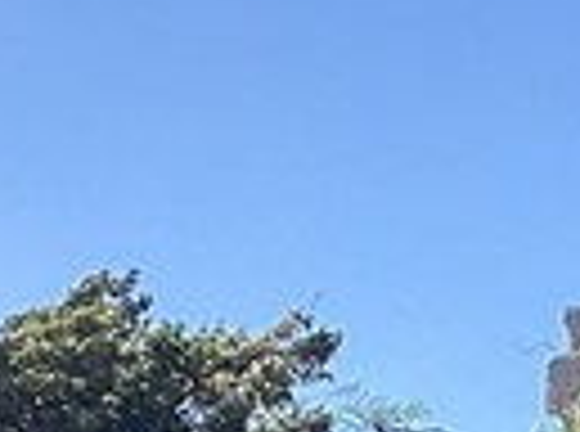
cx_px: 1106
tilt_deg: +2.3
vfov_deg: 5.8
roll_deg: -2.7
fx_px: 4127
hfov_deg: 7.7
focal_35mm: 247
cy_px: 864
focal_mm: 3.3
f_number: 2.4
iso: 25
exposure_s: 1/1072
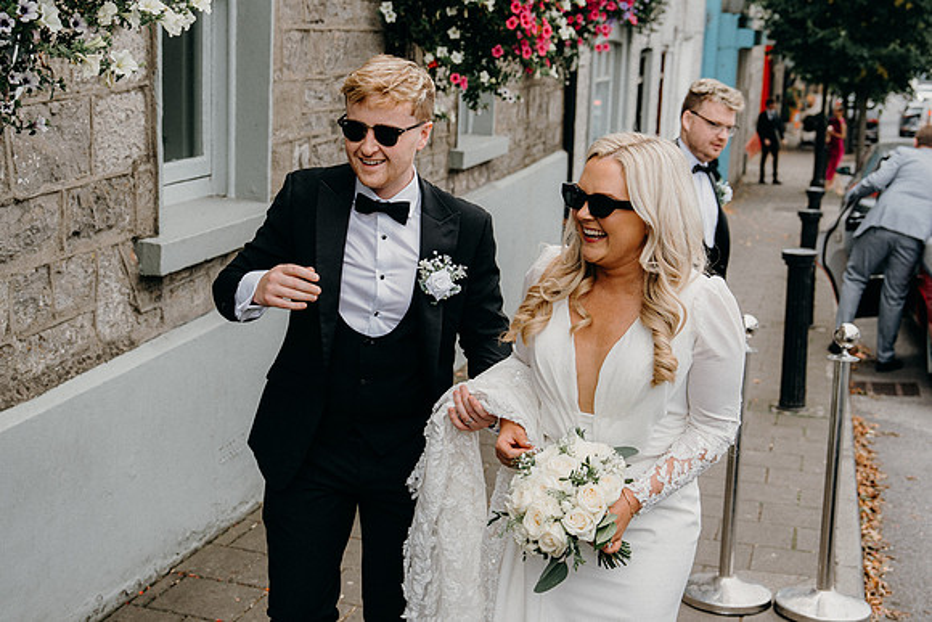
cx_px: 466
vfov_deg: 26.5
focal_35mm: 51
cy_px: 311
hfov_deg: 38.9
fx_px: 1321
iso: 125
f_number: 3.5
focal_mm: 34
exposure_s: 1/250
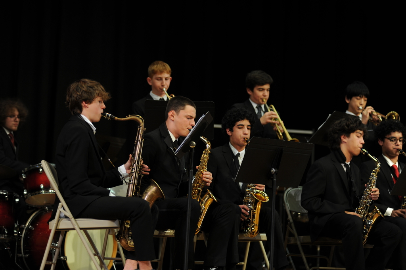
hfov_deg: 17.1
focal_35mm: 120
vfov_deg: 11.4
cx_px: 203
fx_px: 1352
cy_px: 135
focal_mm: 120
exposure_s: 1/40
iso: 200
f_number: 2.8
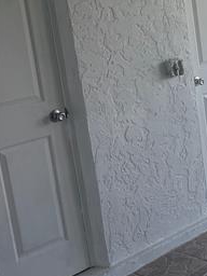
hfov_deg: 18.3
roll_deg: +4.9
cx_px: 307
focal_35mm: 72
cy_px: 102
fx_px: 574
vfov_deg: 26.9
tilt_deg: -11.5
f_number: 1.78
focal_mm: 6.76
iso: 100
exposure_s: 1/788
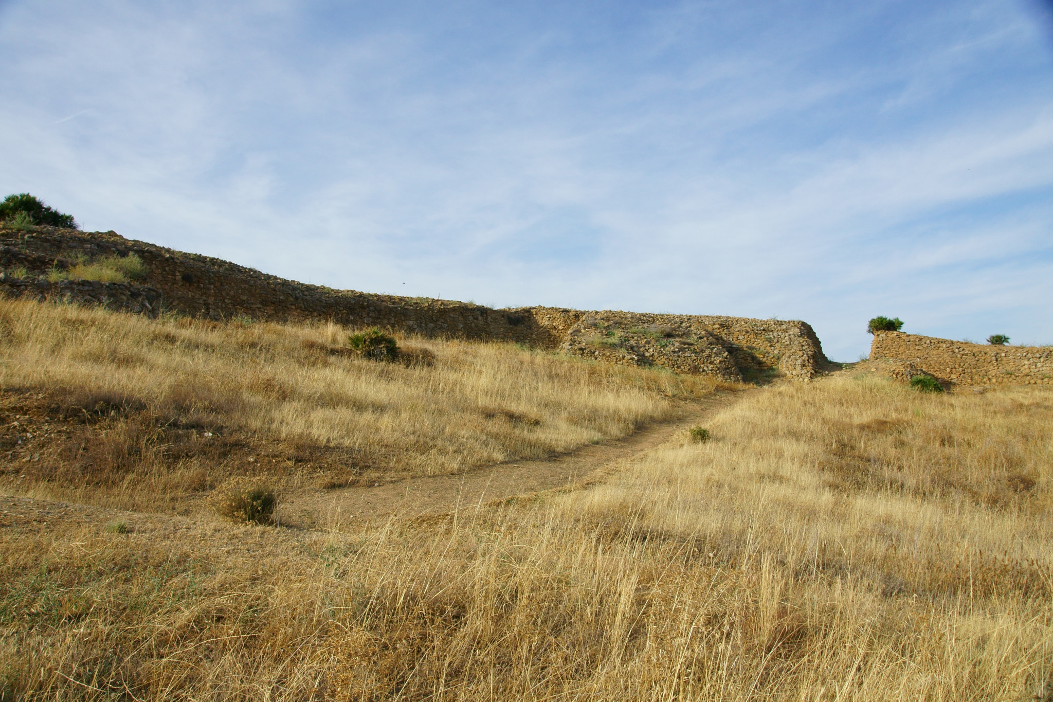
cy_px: 351
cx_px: 526
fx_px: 746
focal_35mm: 26
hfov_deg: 70.4
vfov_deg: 50.4
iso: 320
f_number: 8
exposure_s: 1/500
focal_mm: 17
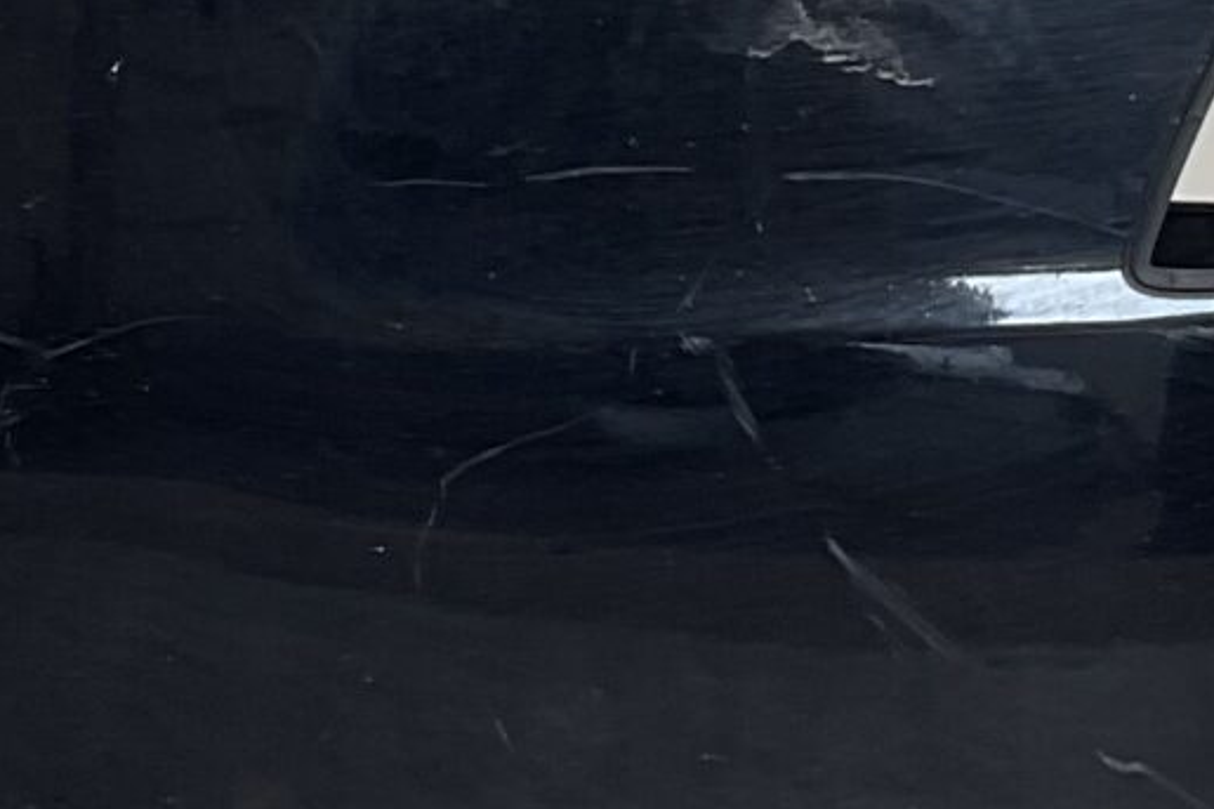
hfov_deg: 13.7
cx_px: 582
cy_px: 92
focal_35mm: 150
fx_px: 5056
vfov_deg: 9.1
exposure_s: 1/121
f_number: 1.8
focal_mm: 3
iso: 16
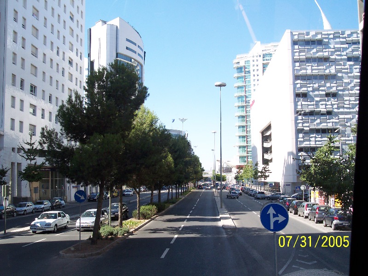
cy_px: 138
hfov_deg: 49.0
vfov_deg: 37.7
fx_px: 404
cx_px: 184
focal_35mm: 38
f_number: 4.8
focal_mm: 8
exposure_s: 1/350
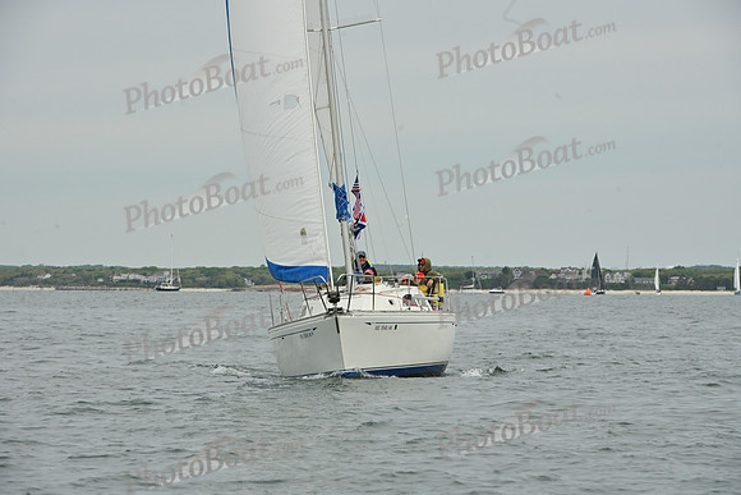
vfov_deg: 6.9
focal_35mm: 200
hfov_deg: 10.3
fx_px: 4117
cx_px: 370
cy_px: 248
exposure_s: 1/800
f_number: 13
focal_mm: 200
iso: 320
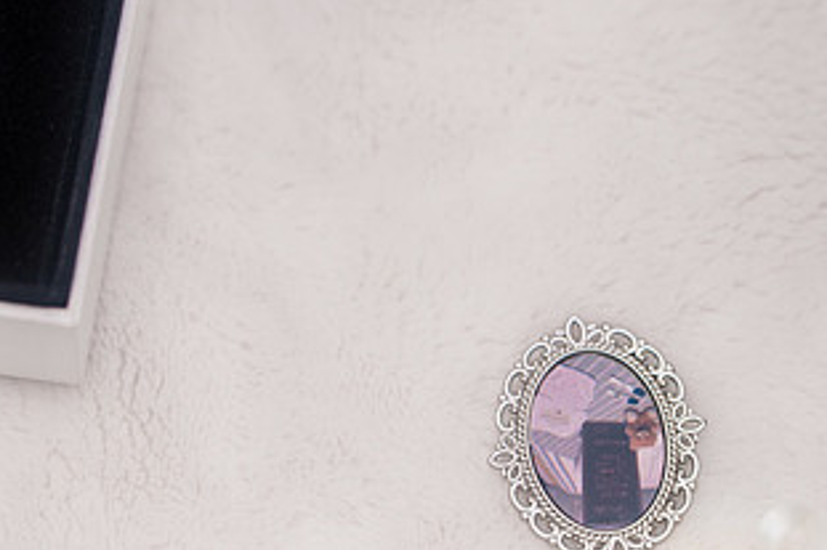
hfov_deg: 7.4
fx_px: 6429
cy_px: 397
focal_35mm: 280
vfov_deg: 4.9
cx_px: 577
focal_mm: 150
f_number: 3.2
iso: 640
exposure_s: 1/200
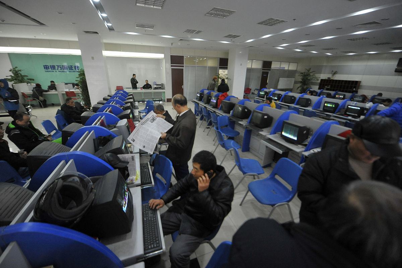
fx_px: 156
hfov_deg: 104.3
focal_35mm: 14
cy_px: 134
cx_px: 201
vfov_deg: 81.2
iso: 2000
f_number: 2.8
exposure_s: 1/320
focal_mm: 14
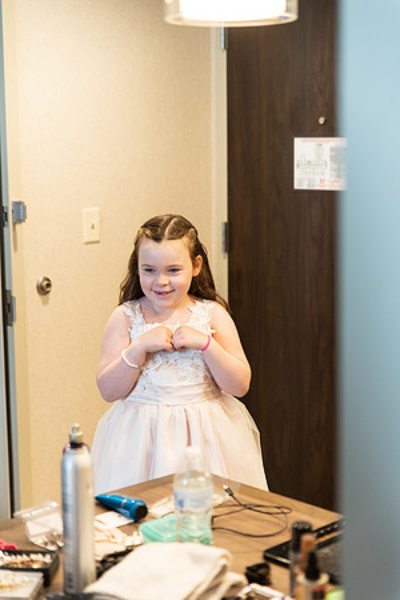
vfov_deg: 28.8
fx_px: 1167
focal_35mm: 70
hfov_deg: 19.5
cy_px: 300
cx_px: 200
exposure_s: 1/320
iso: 2000
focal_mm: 70
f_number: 2.8
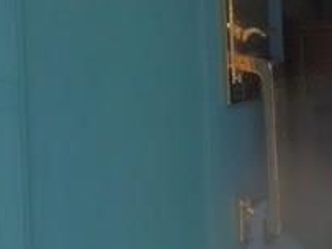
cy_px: -252
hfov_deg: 15.6
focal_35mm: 126
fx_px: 1208
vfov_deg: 10.7
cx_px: 96
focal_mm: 4.5
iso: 80
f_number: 3
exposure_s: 1/320
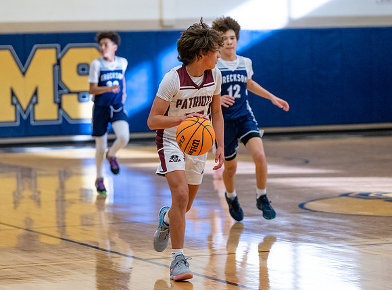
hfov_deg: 12.4
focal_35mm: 160
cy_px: 131
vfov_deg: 9.2
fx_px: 1804
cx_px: 182
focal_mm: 129
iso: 5000
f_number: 2.8
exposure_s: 1/1000
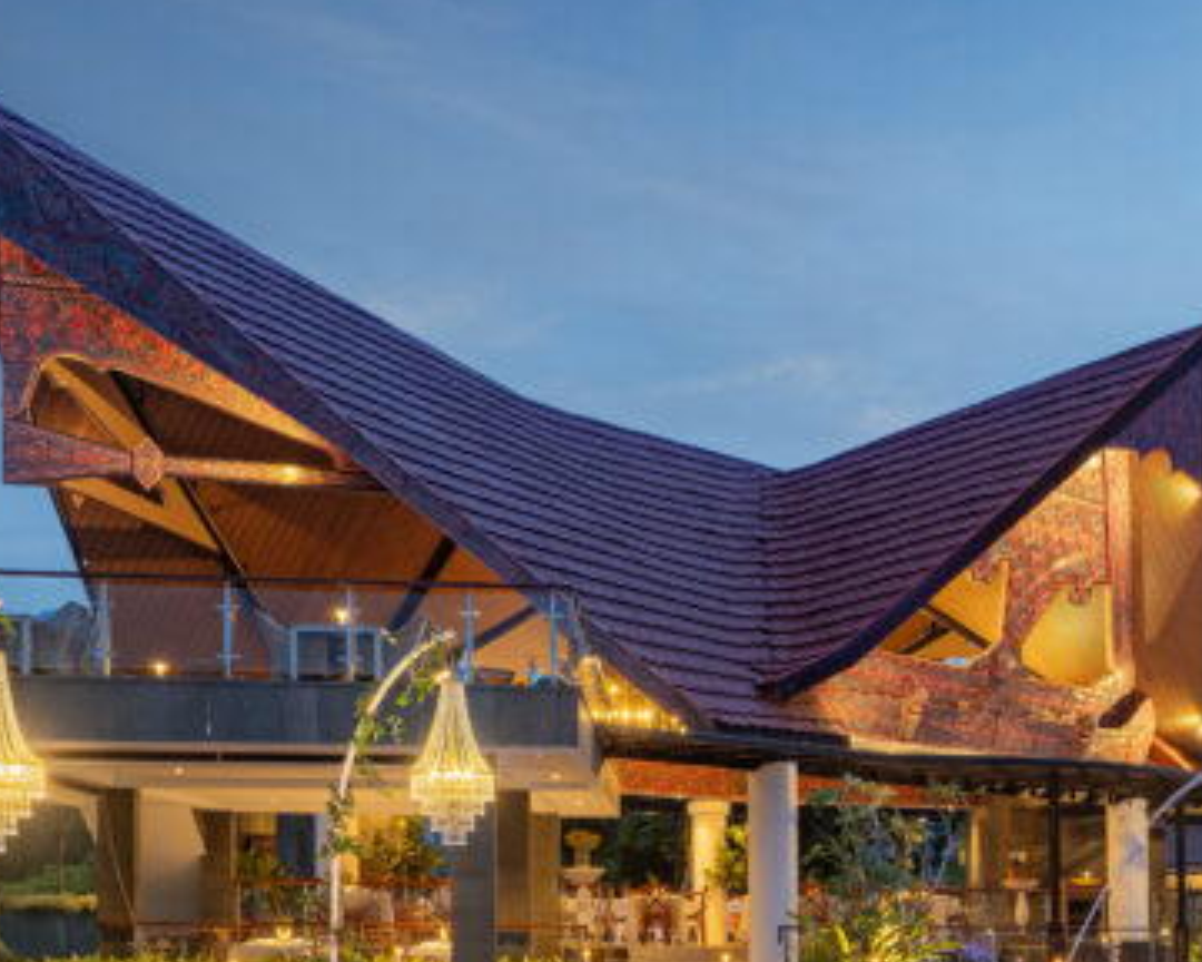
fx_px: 1779
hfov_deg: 36.1
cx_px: 965
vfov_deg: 29.4
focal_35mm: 50
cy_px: 808
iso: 200
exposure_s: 3.2
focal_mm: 12
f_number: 7.1
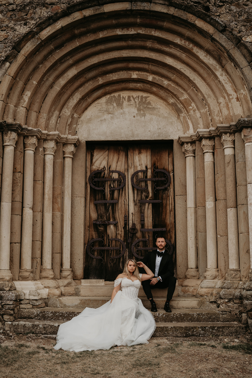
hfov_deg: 37.9
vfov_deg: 54.4
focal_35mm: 35
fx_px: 367
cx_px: 126
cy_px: 189
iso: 200
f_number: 2.2
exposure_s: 1/1000
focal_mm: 35
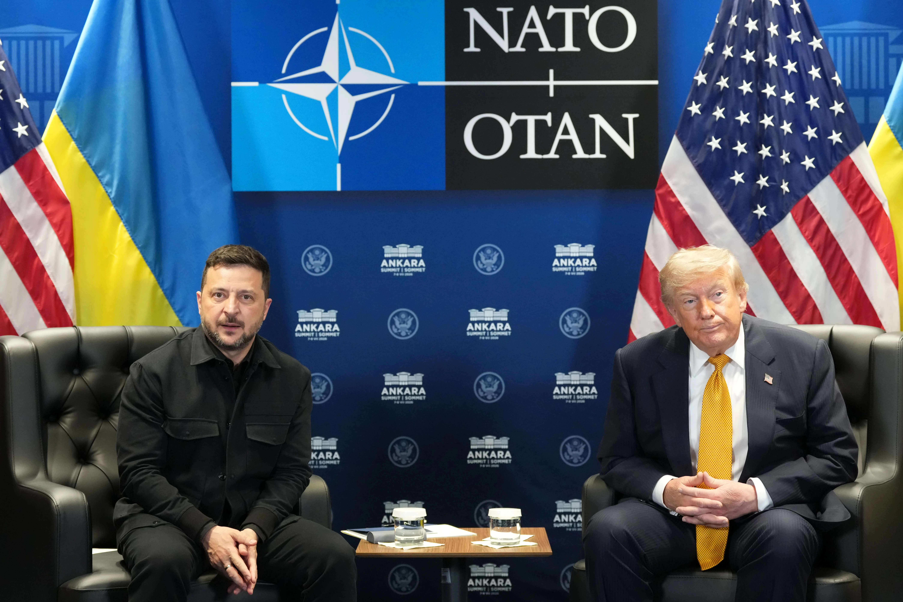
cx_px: 452
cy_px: 301
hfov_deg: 28.8
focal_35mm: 70
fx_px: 1756
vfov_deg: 19.5
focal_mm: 70
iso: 6400
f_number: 4
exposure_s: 1/400
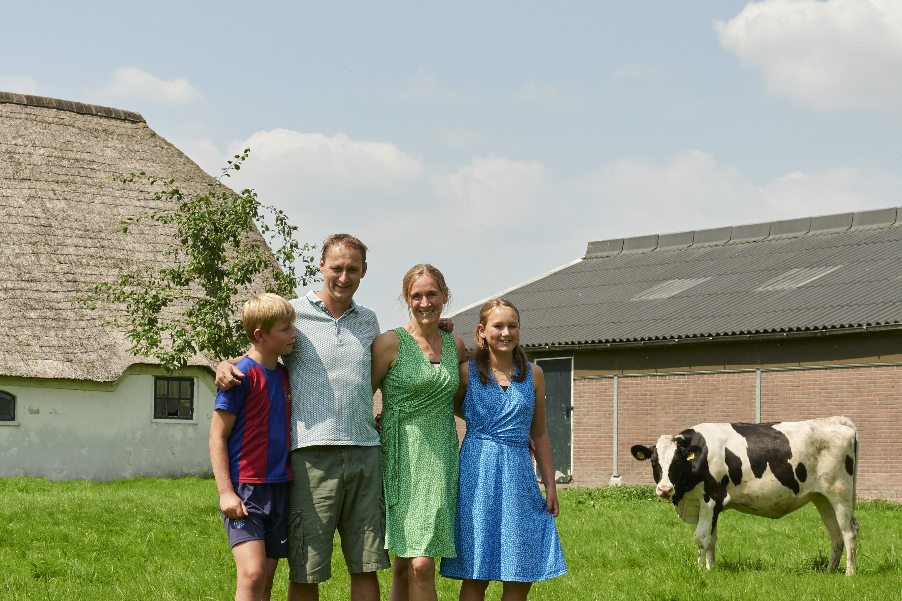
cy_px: 386
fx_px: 2230
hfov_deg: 22.9
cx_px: 399
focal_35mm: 89
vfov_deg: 15.3
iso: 320
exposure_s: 1/640
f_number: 8
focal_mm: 35
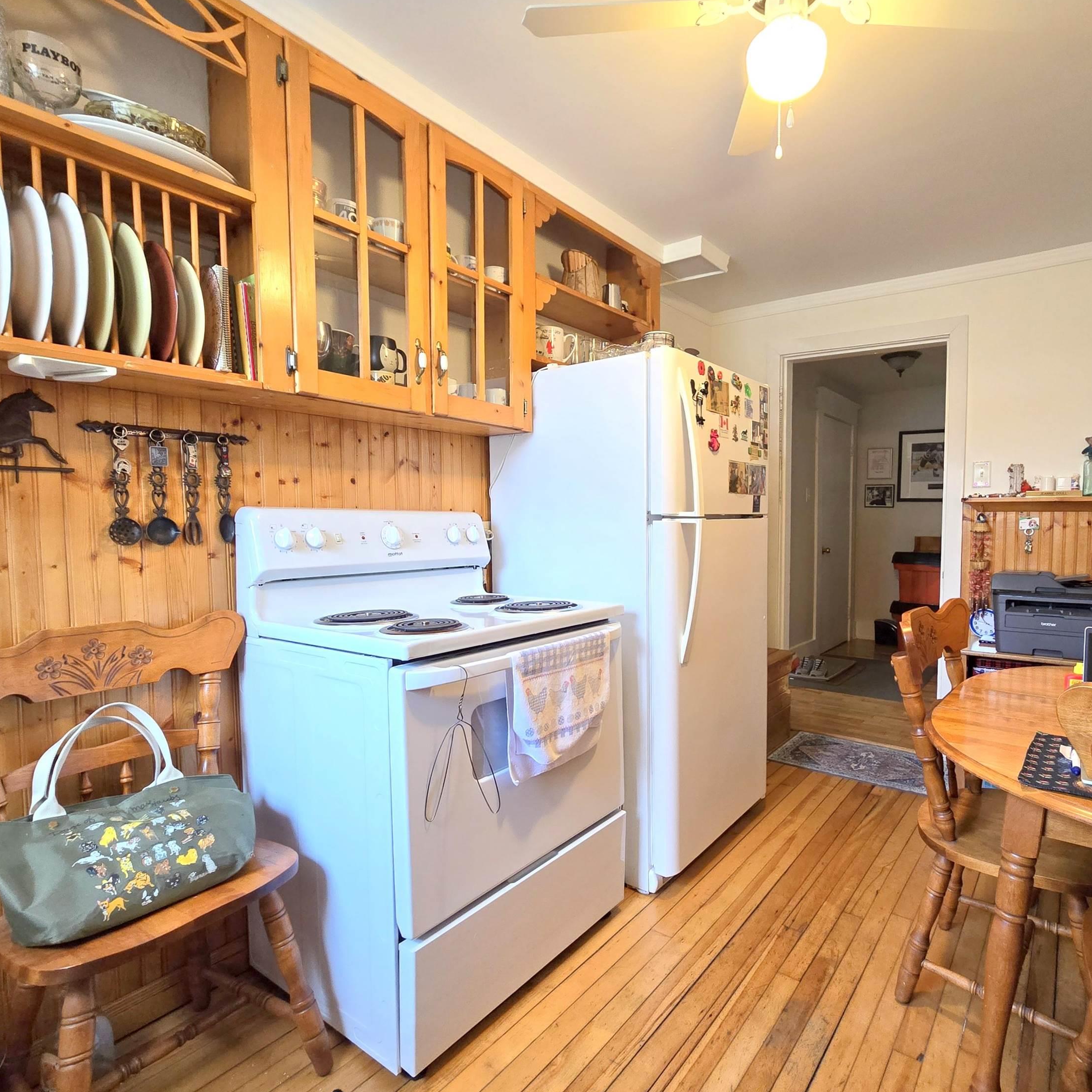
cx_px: 640
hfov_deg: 86.6
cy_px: 557
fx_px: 571
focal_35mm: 16
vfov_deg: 87.4
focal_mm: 2.2
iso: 160
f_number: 2.2
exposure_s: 1/60
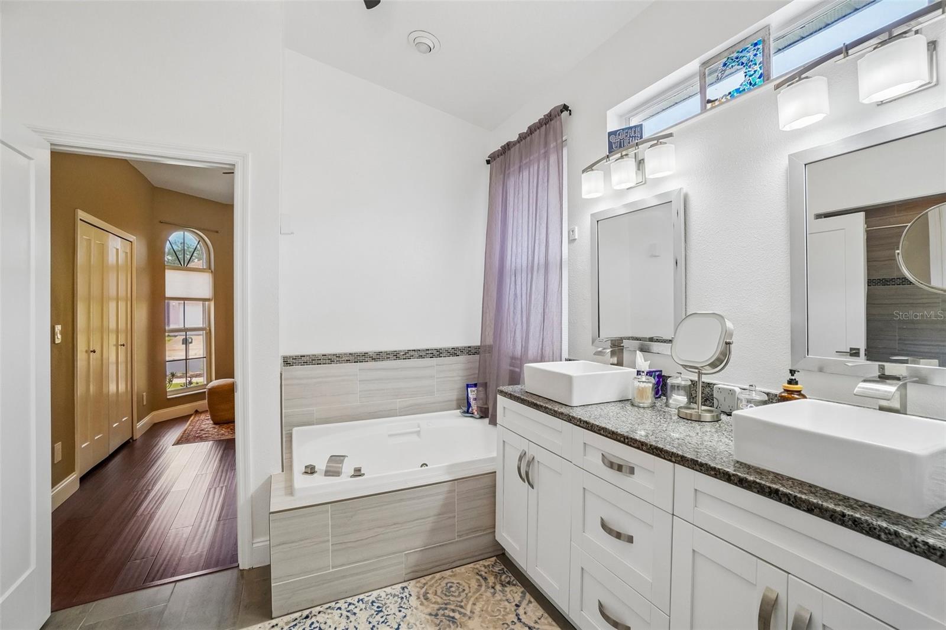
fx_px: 394
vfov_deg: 77.3
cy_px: 315
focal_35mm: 15
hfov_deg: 100.4
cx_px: 473
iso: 320
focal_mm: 10
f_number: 8
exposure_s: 1/30
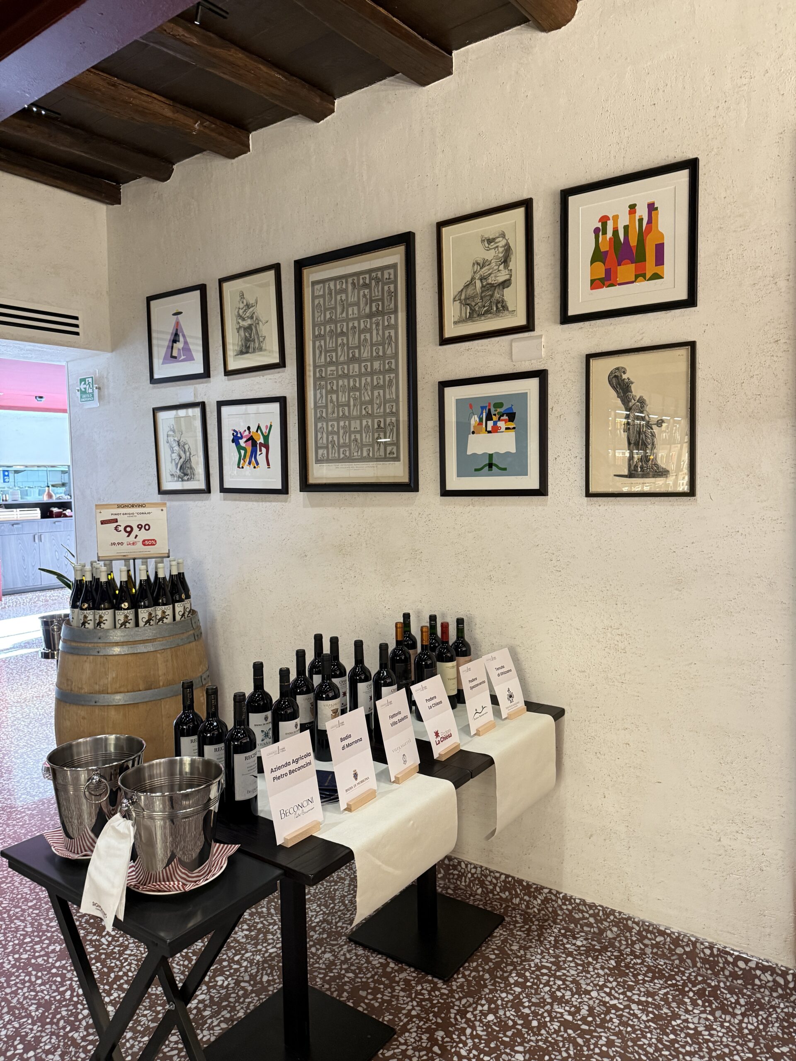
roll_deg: +0.0
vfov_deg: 71.6
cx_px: 398
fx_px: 736
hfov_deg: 56.8
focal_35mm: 24
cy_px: 530
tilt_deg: -3.0
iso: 400
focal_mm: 6.76
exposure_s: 1/60
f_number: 1.78
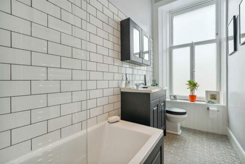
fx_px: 109
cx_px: 122
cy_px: 82
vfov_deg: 73.8
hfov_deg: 96.7
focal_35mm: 16
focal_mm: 16
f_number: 6.3
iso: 250
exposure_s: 1/160
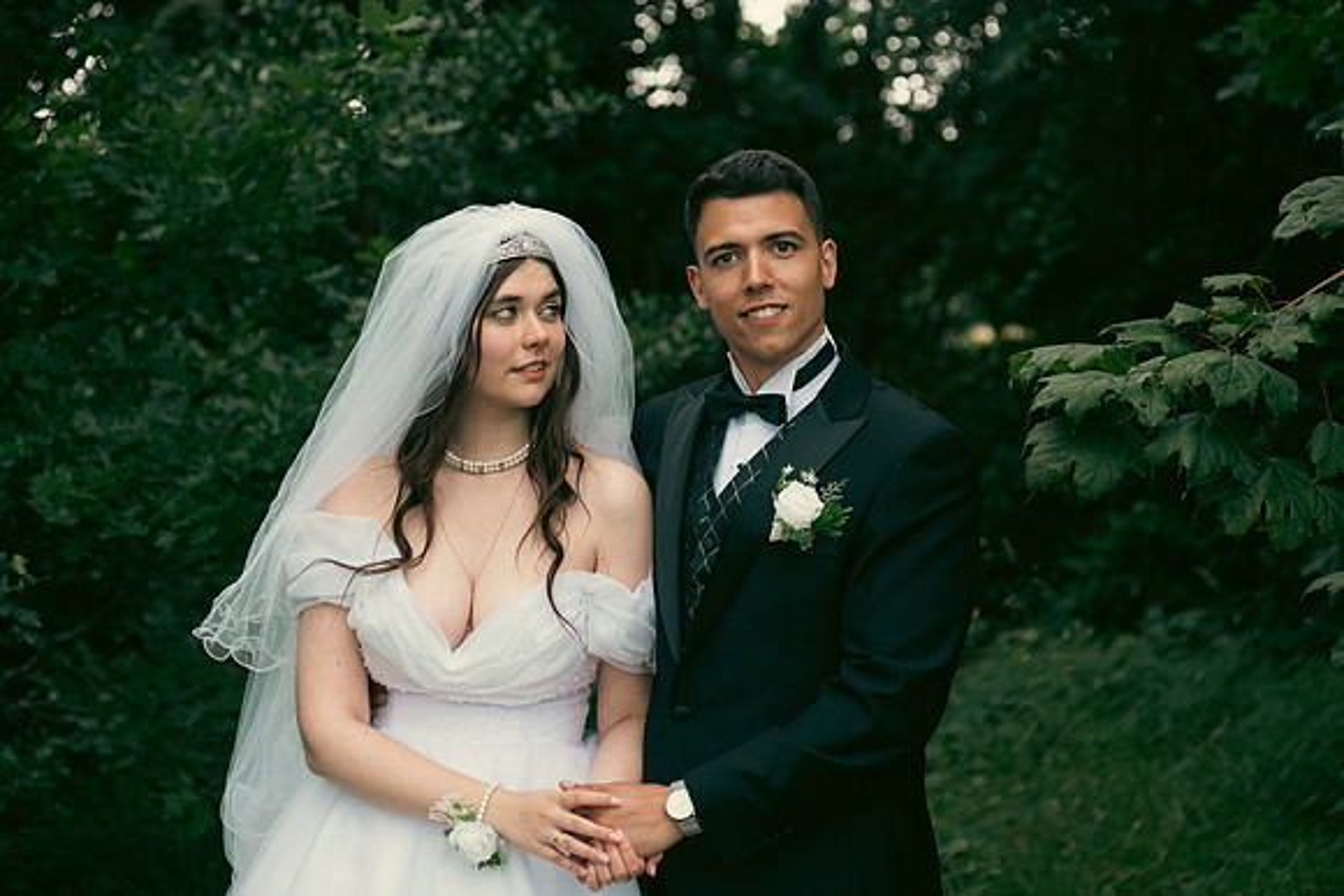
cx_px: 672
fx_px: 2987
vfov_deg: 17.1
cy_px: 448
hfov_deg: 25.4
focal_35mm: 80
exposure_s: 1/160
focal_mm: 80
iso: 800
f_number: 3.5
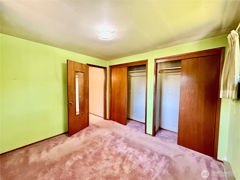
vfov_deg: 85.7
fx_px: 97
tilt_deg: -4.5
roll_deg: -1.2
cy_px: 90
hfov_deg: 102.1
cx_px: 120
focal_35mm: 14
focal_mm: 2.22
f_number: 2.2
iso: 640
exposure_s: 1/60
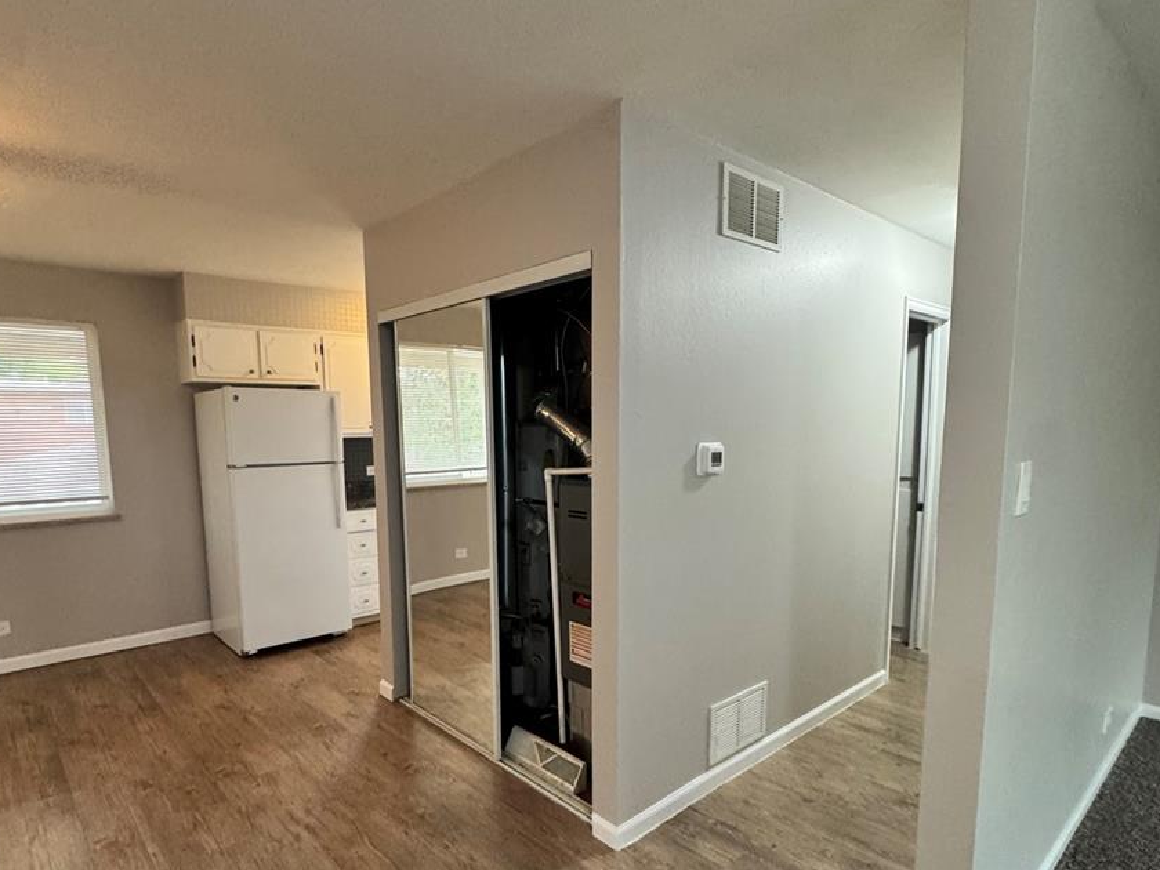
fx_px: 670
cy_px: 508
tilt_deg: -6.4
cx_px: 559
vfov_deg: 65.5
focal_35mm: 20
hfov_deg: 81.7
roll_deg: +1.3
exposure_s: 1/60
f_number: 2.2
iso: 640
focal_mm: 2.22
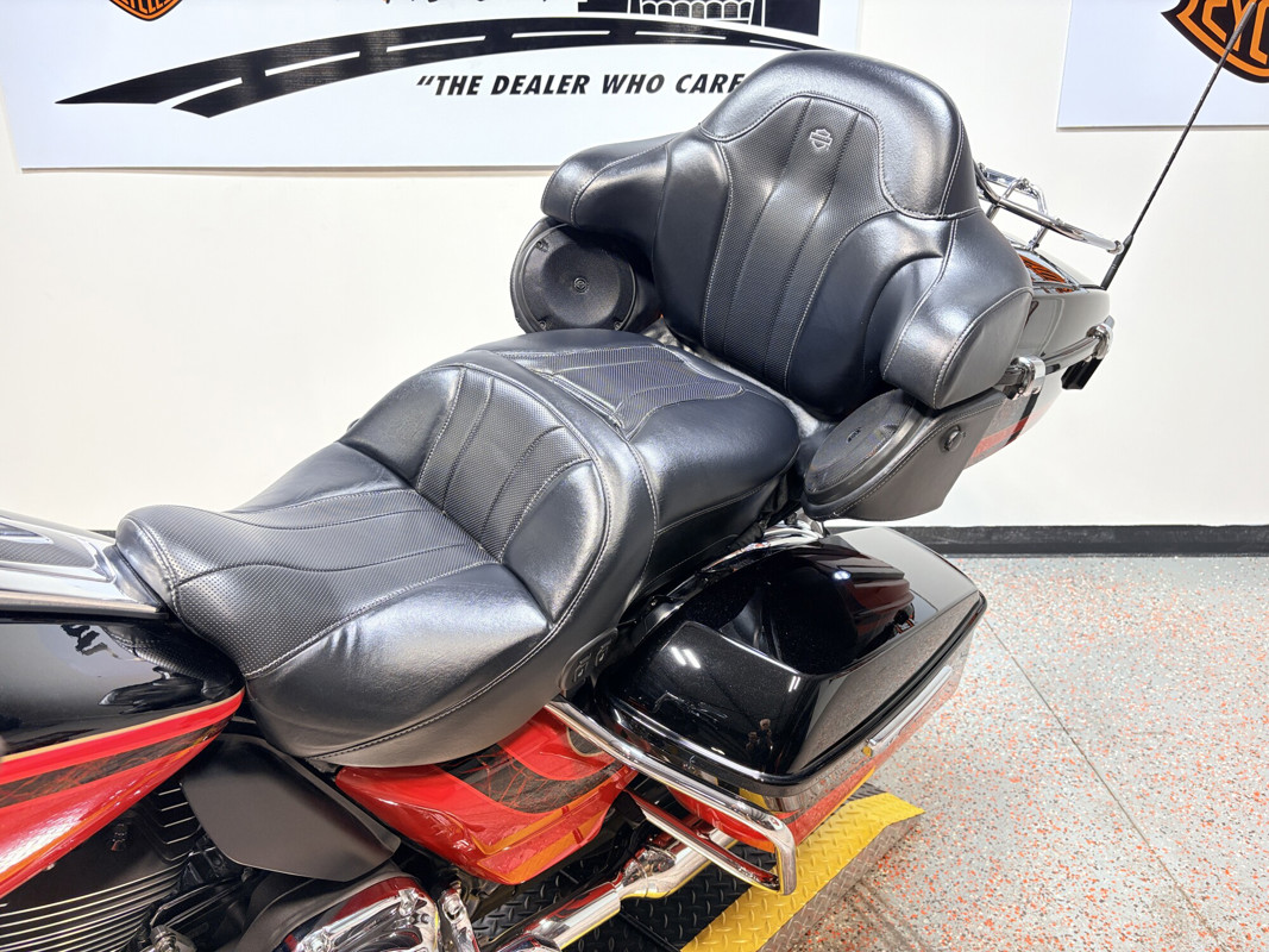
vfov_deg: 53.1
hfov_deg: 67.3
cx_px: 634
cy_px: 476
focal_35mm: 26
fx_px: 953
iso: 64
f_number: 1.6
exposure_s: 1/120
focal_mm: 5.96
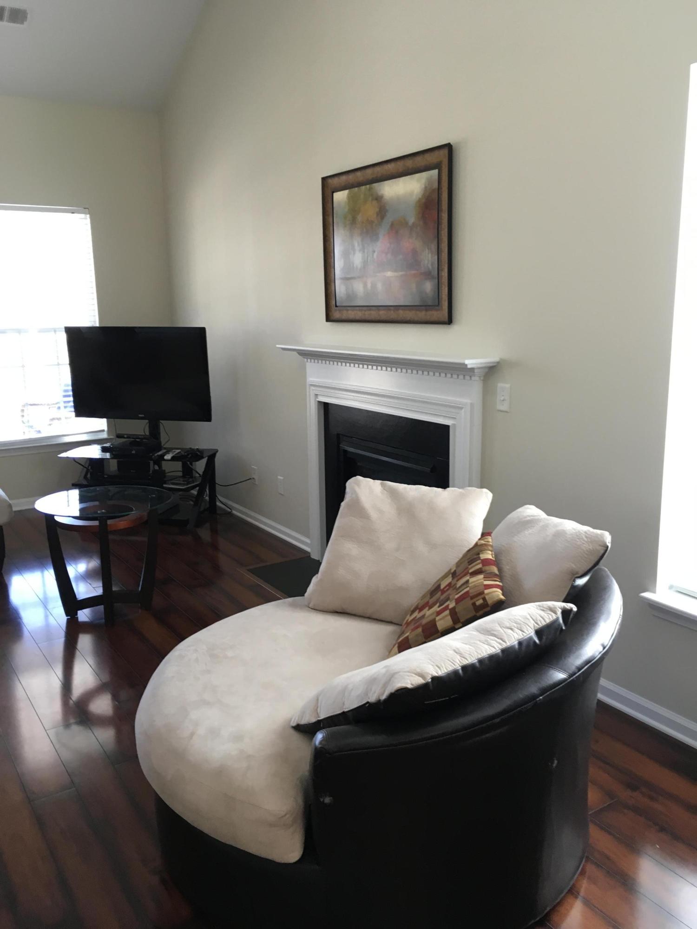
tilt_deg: -10.2
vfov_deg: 61.7
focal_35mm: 29
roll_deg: +1.1
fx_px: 779
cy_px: 464
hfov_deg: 48.2
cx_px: 348
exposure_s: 1/30
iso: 64
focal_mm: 4.15
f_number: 2.2
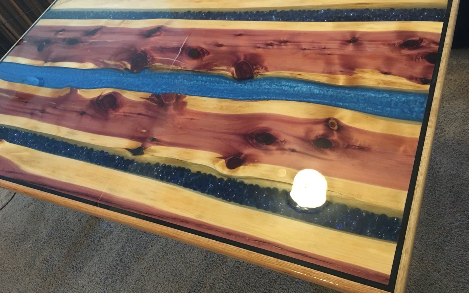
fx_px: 396
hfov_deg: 61.2
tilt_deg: -48.4
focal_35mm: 31
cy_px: 150
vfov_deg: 40.6
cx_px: 234
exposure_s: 1/24
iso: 200
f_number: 2.2
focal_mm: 4.15
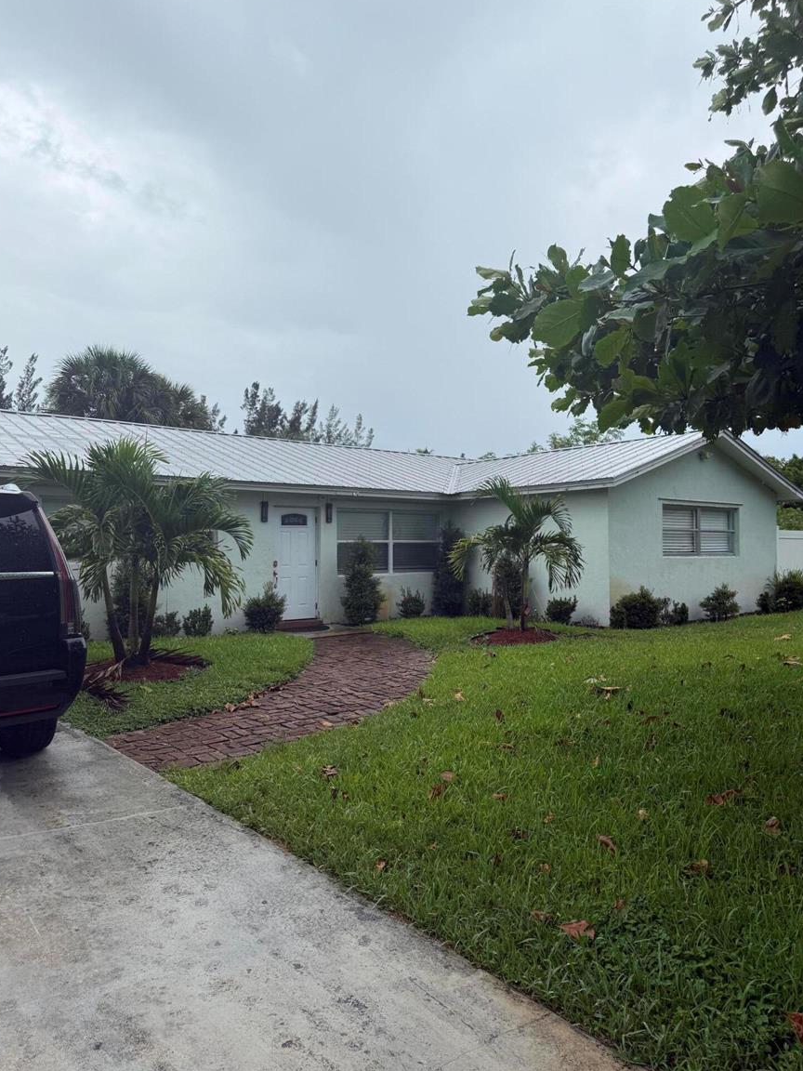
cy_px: 530
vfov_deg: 69.4
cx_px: 404
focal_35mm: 25
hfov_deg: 54.9
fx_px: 773
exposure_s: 1/2299
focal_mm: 6.76
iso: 80
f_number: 1.78
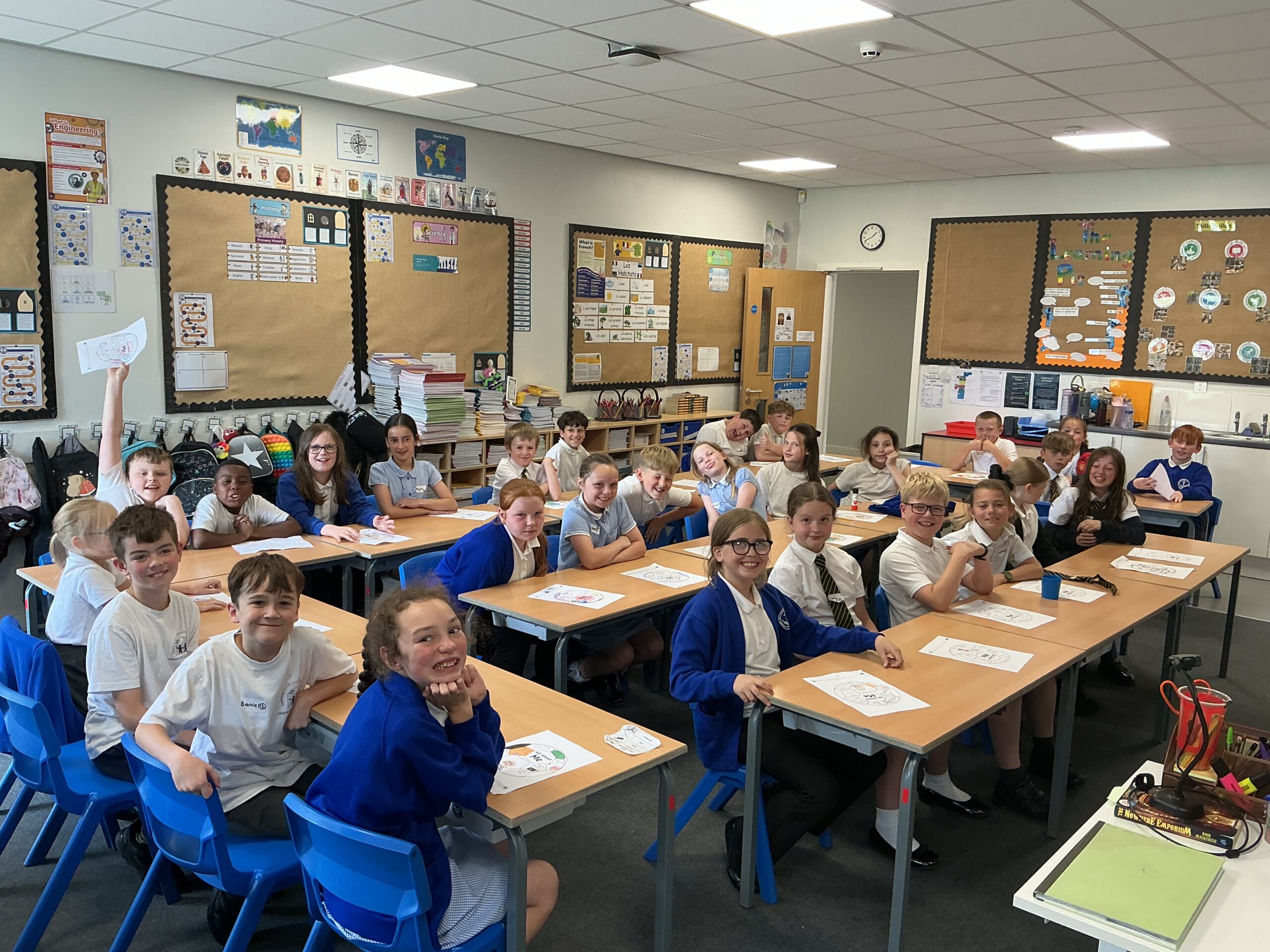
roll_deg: -1.4
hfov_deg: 61.7
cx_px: 635
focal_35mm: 29
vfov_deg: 48.2
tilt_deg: -8.5
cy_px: 476
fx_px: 1064
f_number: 1.8
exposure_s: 1/50
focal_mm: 3
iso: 50
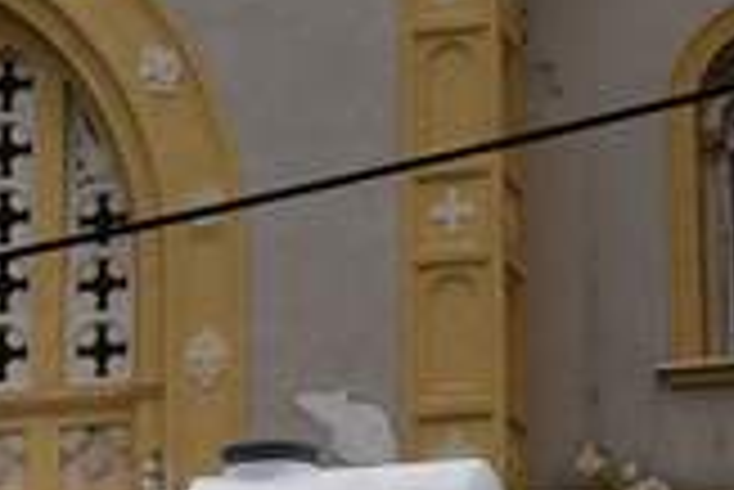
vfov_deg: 6.9
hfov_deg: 10.3
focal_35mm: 199
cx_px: 344
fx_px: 4061
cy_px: -63
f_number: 5.6
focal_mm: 18
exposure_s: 1/250
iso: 280
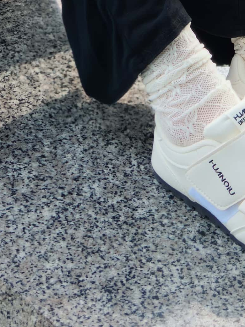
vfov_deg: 10.2
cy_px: -227
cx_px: 87
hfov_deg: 8.0
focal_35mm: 185
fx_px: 1747
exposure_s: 1/100
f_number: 1.8
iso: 100
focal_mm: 8.67
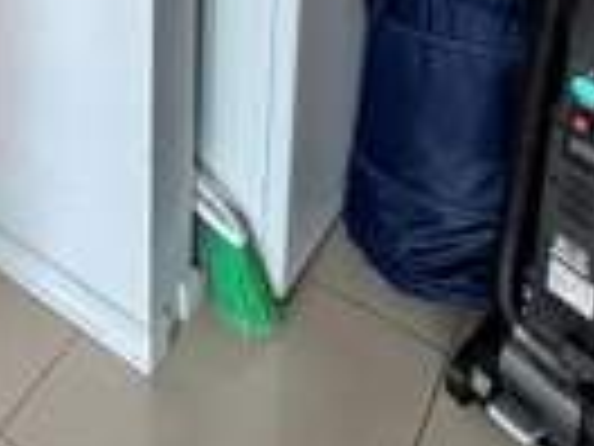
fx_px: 875
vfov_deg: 20.5
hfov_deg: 36.3
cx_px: 126
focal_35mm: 51
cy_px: -347
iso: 80
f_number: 2.2
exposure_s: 1/121
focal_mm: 2.22
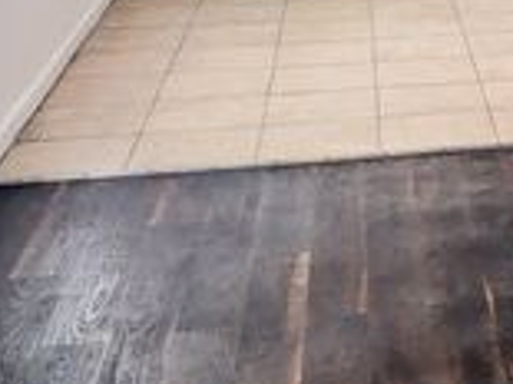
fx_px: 1288
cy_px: -58
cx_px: 798
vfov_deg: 16.4
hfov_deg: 19.3
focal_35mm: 87
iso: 235
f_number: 1.73
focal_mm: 4.38
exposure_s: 1/120
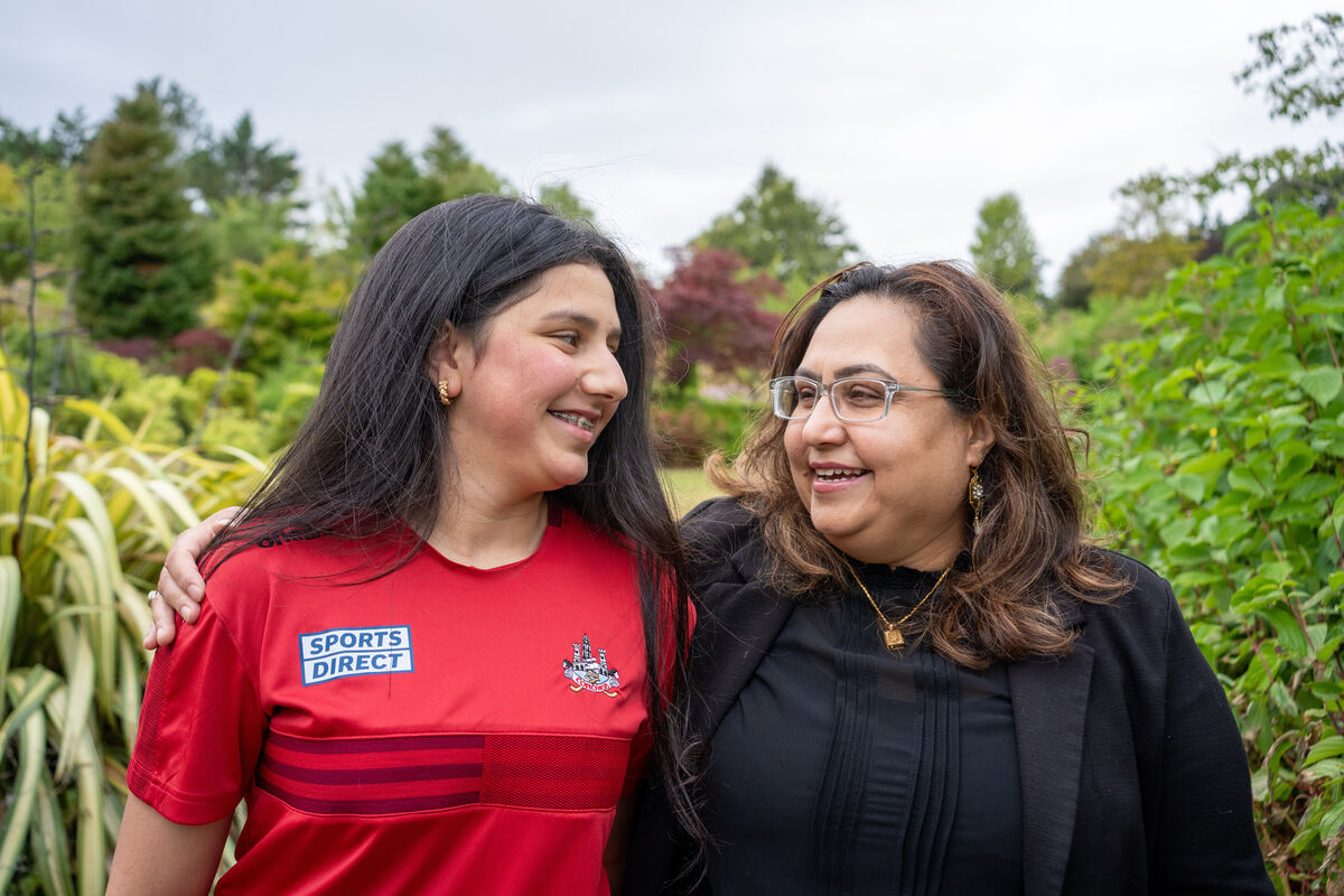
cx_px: 672
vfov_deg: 37.9
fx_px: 1307
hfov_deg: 54.4
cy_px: 448
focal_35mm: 35
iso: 500
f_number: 4.5
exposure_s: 1/800
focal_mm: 35
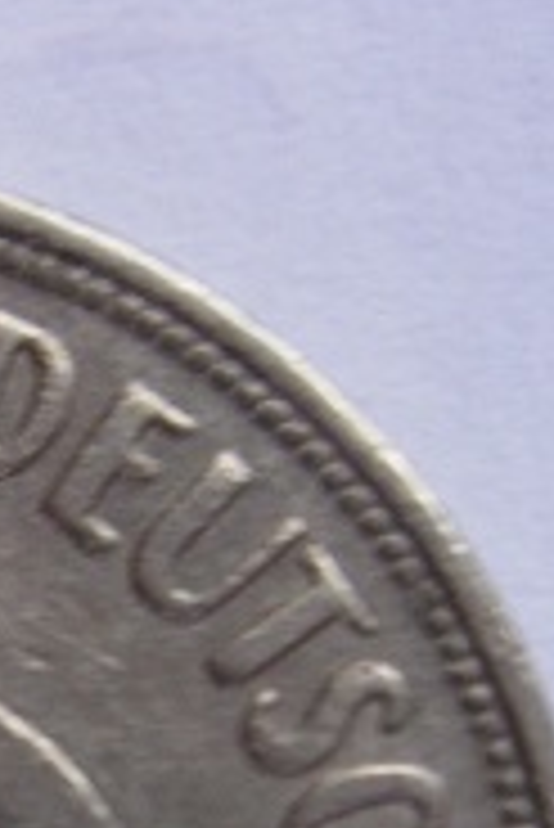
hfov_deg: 9.6
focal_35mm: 139
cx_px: -252
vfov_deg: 14.3
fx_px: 3202
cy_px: 976
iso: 77
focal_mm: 7.8
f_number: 2.8
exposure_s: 1/32
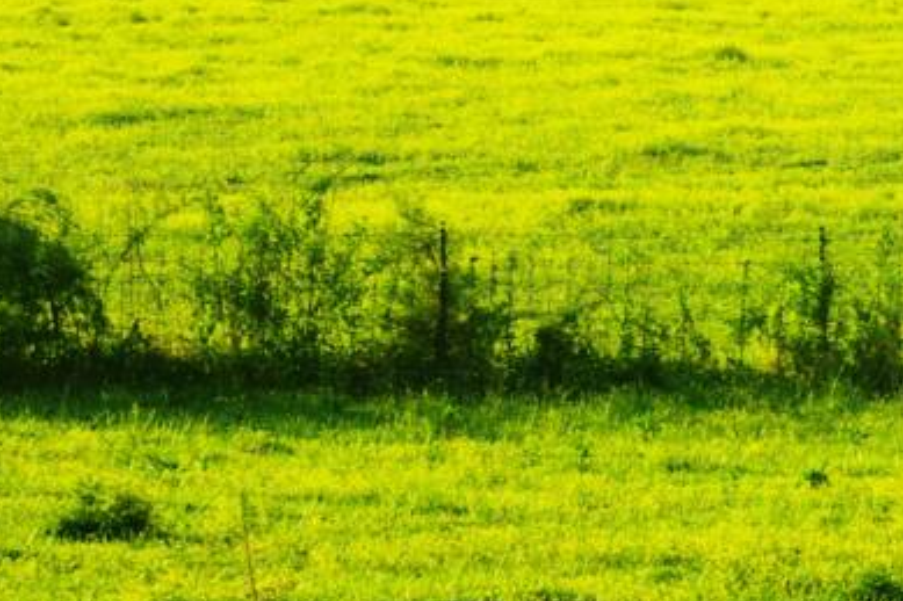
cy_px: -377
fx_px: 8449
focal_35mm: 337
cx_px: 1321
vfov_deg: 4.0
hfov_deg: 6.1
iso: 200
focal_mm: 55
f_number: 5.6
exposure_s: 1/400
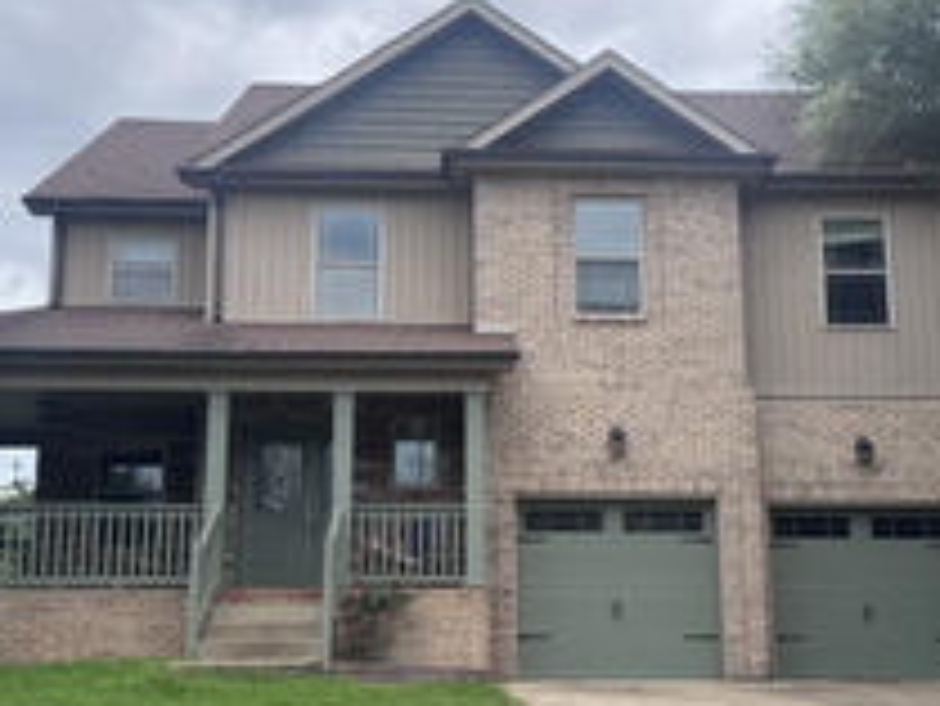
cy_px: 396
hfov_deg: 41.2
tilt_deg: +10.5
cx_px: 504
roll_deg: -0.2
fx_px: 1250
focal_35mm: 46
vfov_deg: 31.5
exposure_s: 1/3413
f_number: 1.78
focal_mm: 6.76
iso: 80
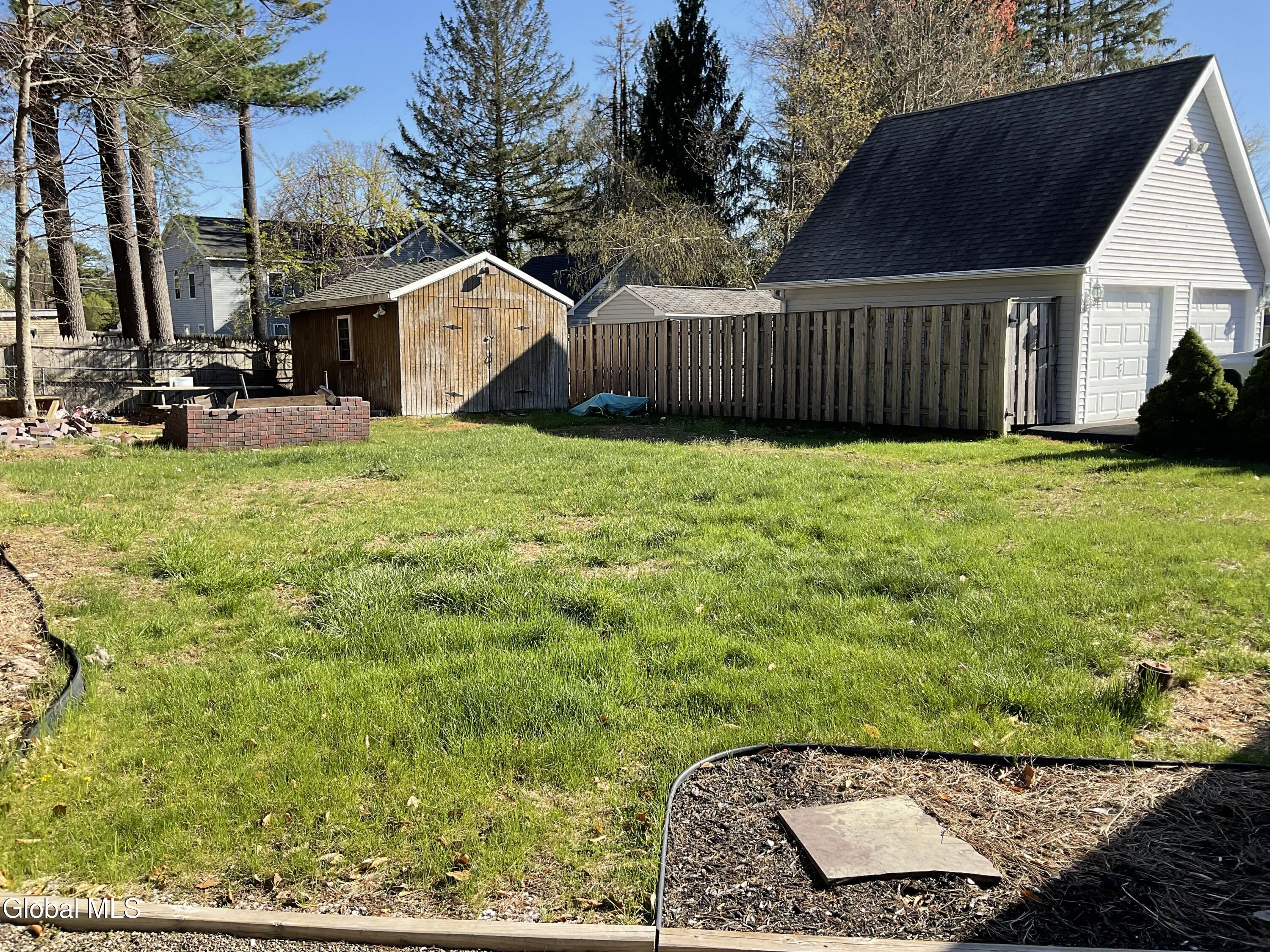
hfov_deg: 61.7
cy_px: 476
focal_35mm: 29
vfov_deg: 48.2
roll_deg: -1.2
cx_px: 635
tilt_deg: -8.4
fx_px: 1064
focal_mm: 3
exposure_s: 1/792
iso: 16
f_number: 1.8
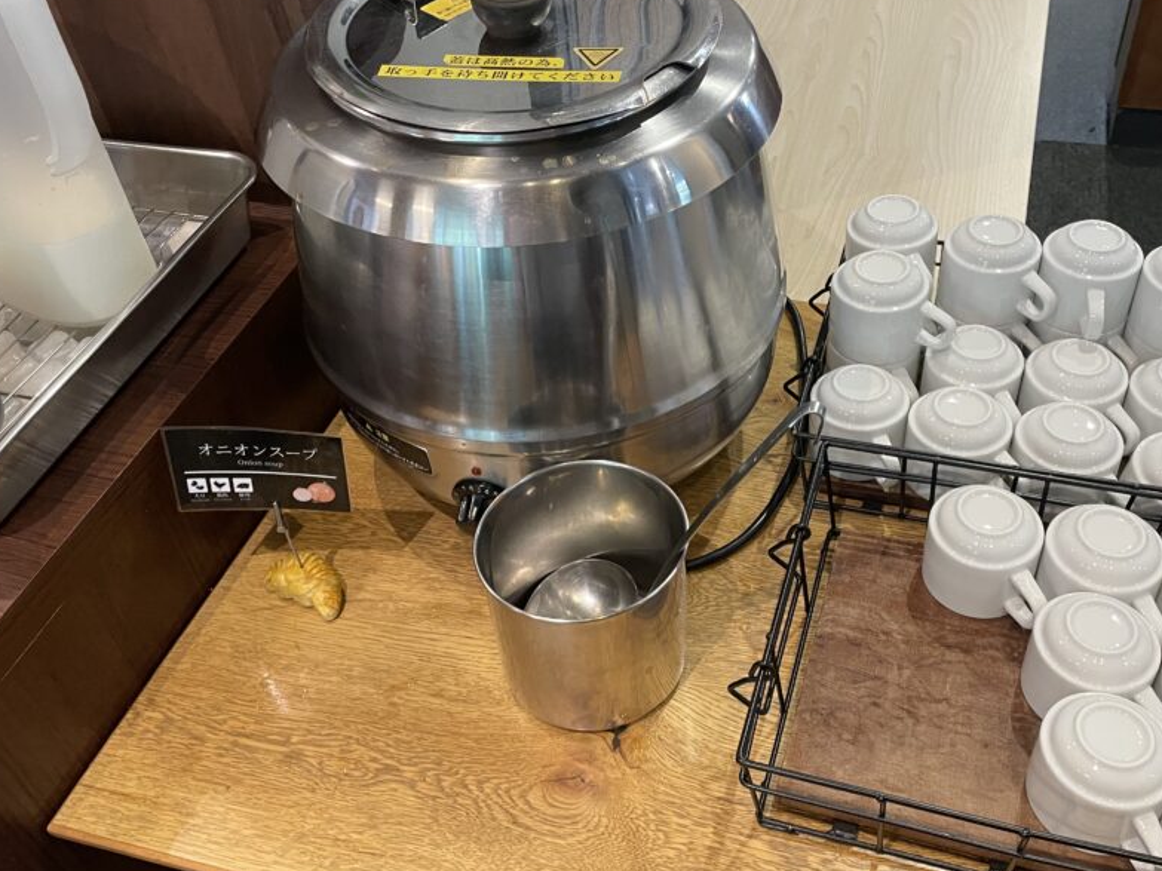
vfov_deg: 41.8
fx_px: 1141
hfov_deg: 53.8
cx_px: 668
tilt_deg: -46.1
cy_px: 429
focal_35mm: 34
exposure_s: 1/50
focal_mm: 4.2
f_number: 1.6
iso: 200
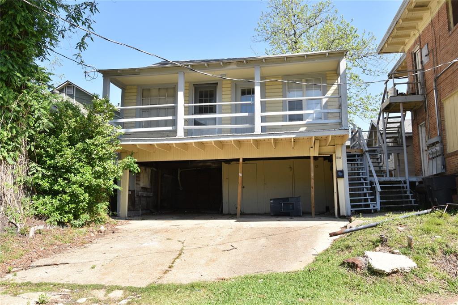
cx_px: 229
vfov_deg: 43.6
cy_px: 152
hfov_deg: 61.9
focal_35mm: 30
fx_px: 382
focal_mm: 20
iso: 320
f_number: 13
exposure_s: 1/160
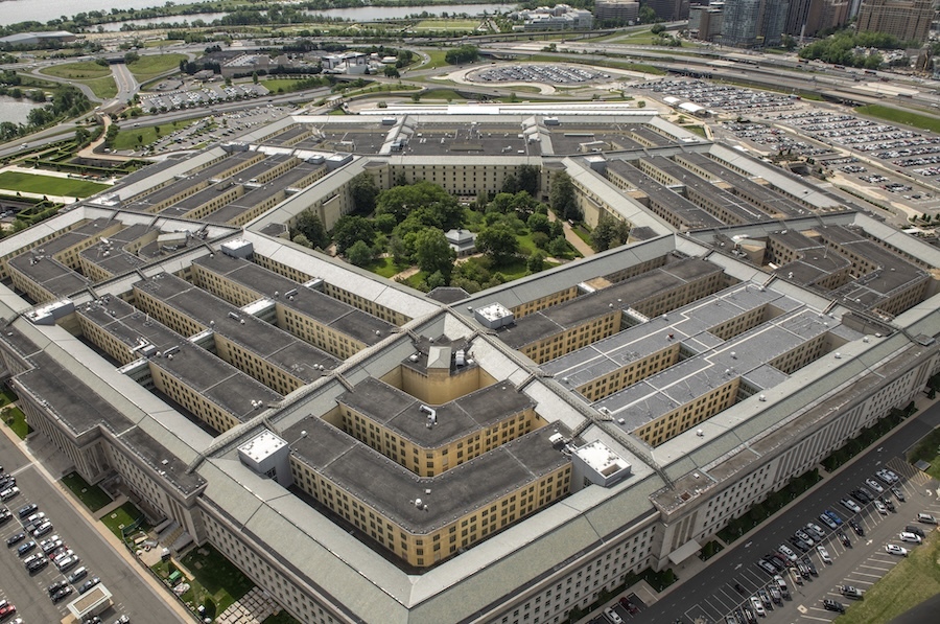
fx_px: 626
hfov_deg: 73.8
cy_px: 312
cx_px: 470
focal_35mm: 24
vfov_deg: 53.0
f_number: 13
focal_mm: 24
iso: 320
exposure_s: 1/640
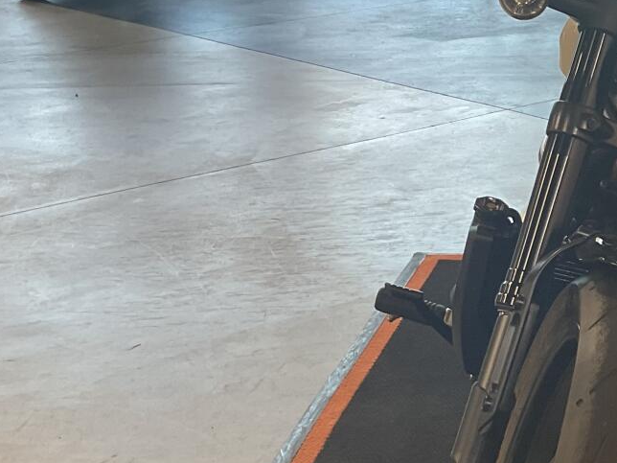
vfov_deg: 16.3
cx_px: 693
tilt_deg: -22.6
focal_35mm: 90
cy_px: 362
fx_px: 1604
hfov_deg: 20.7
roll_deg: +2.9
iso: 50
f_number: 1.8
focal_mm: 3
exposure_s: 1/50
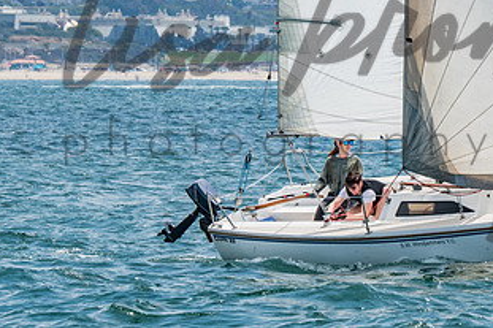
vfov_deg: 2.0
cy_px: 23
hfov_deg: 3.0
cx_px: 417
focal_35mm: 690
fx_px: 9444
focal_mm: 240
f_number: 11
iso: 400
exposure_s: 1/640
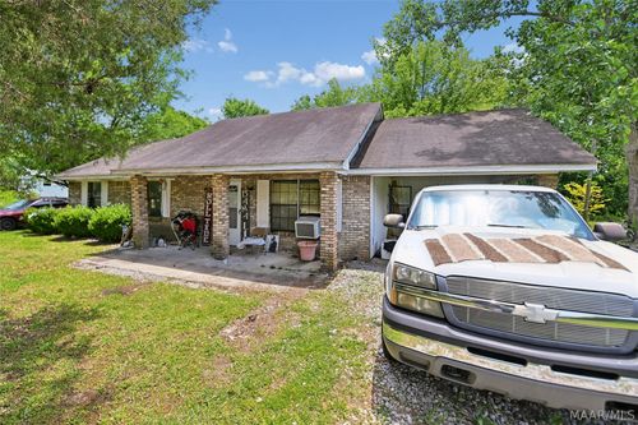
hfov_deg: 100.4
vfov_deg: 77.3
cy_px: 212
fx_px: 266
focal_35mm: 15
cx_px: 319
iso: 64
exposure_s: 1/60
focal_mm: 15
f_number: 4.5
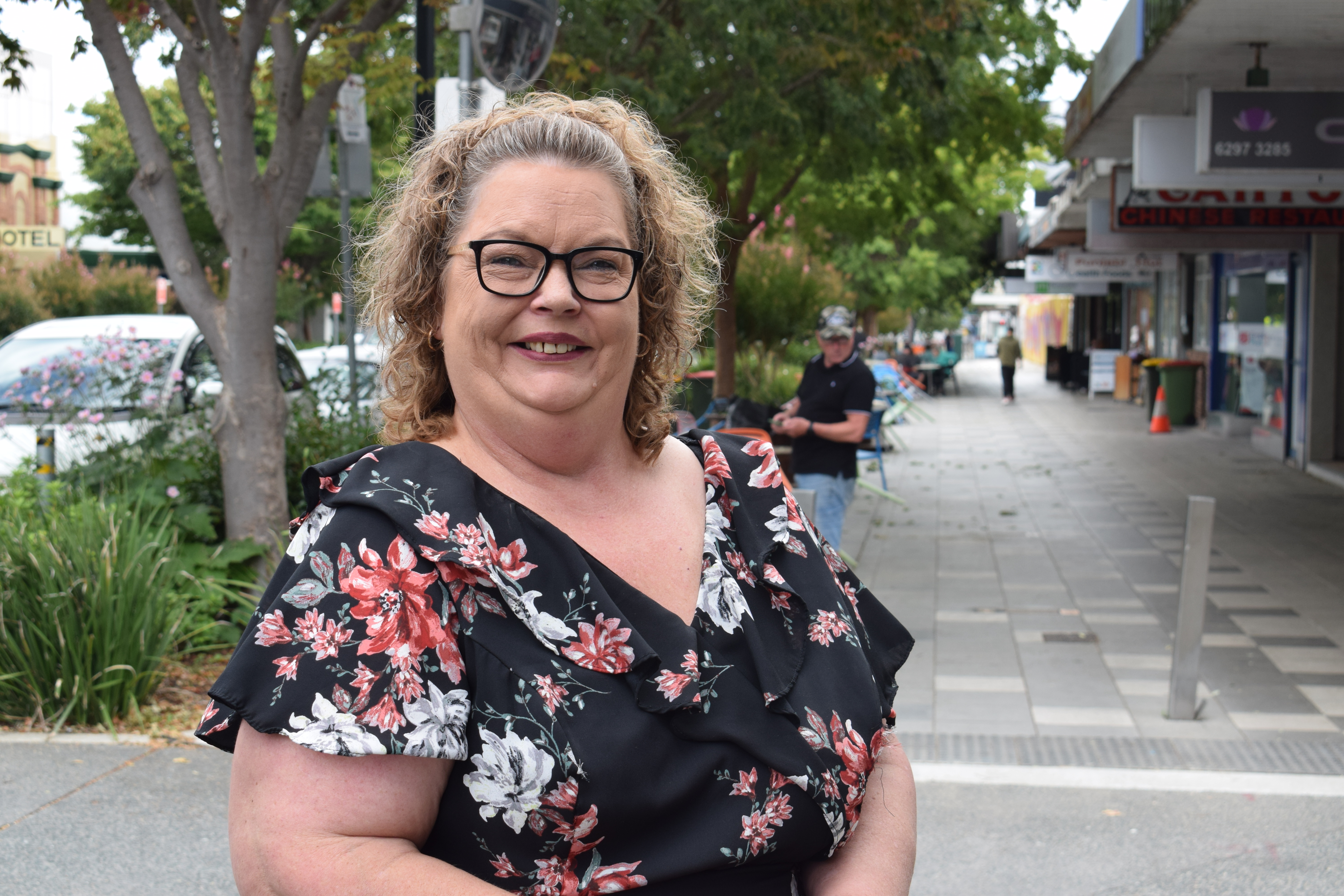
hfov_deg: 33.4
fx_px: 2240
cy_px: 448
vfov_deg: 22.6
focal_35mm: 60
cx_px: 672
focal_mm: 40
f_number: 7.1
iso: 400
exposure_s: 1/200
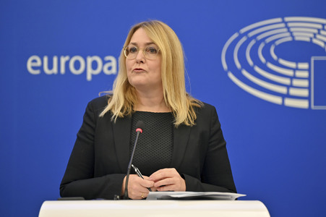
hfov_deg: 13.7
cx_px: 163
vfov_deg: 9.1
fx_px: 1357
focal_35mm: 150
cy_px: 108
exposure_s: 1/100
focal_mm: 150
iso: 400
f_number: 2.8
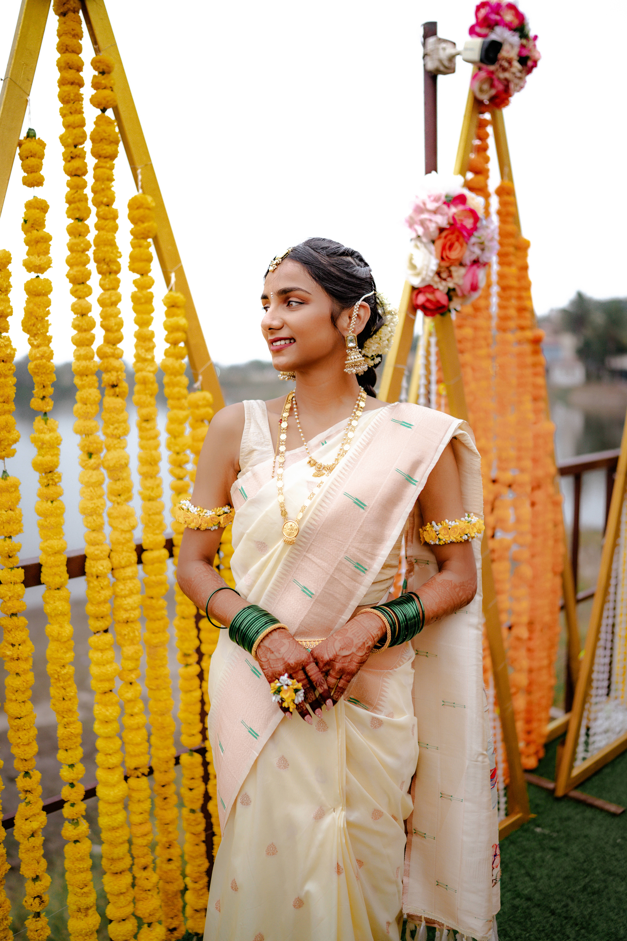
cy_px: 470
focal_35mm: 35
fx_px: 914
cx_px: 314
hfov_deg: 37.9
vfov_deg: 54.4
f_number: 1.4
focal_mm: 35
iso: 640
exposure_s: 1/640
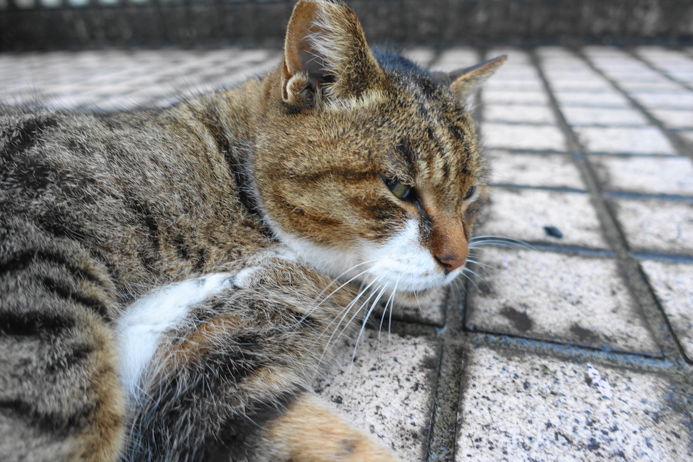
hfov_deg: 73.7
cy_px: 231
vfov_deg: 53.1
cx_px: 346
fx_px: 462
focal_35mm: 24
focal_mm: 8.8
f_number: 2
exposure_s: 1/30
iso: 125
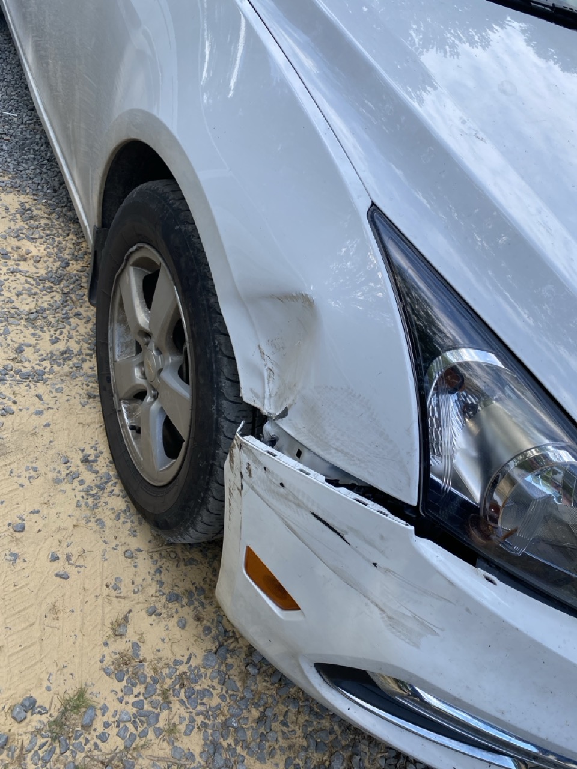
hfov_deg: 53.1
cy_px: 384
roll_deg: -22.0
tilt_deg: -40.7
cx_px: 288
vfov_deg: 67.3
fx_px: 578
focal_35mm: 26
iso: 32
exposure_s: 1/573
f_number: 1.8
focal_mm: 4.25
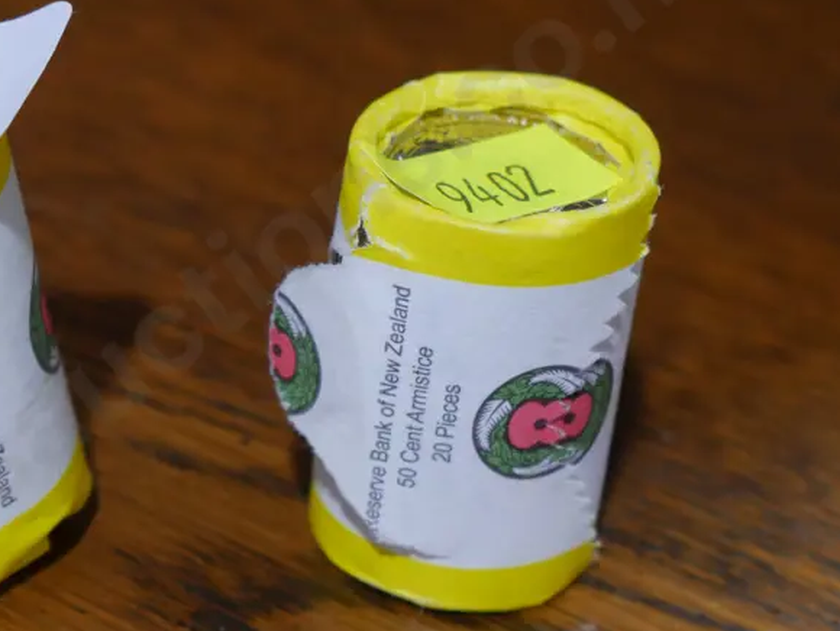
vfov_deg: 12.4
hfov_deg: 16.2
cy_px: 376
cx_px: 119
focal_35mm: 120
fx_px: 2914
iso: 640
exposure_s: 1/80
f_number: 5.4
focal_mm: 34
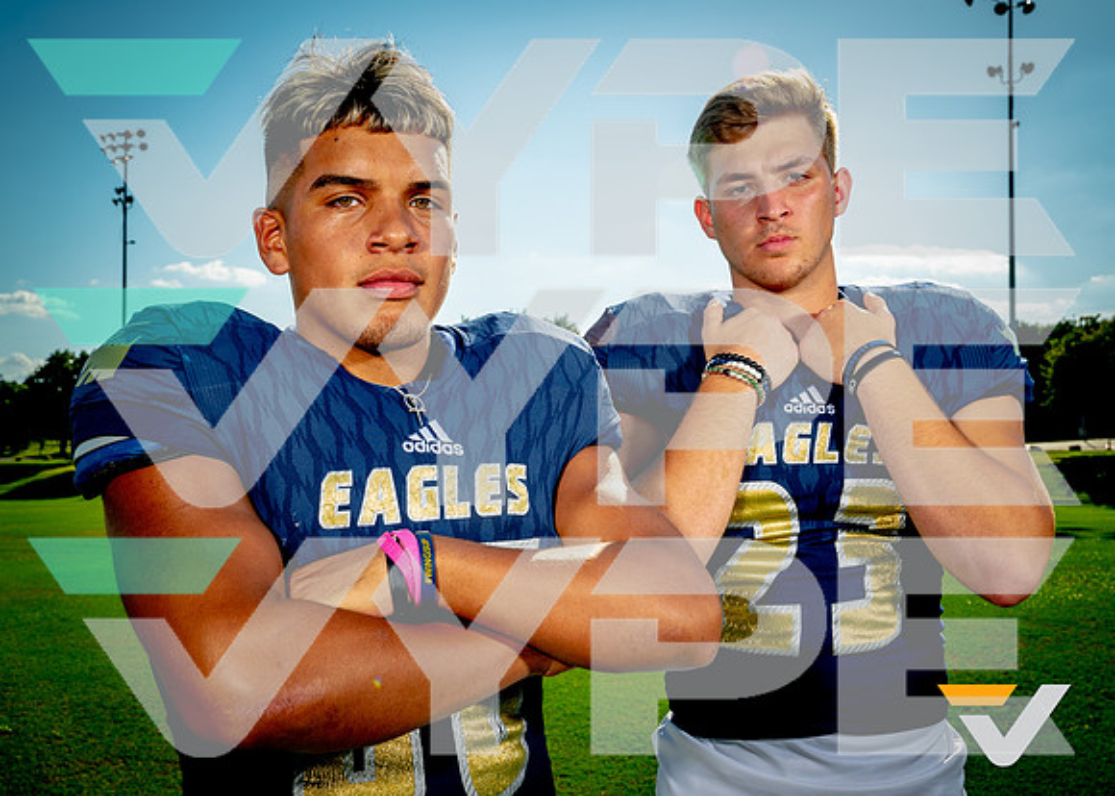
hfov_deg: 44.6
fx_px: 1358
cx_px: 552
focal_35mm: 43
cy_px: 398
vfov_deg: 32.7
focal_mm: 41
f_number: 11
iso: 100
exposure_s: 1/125
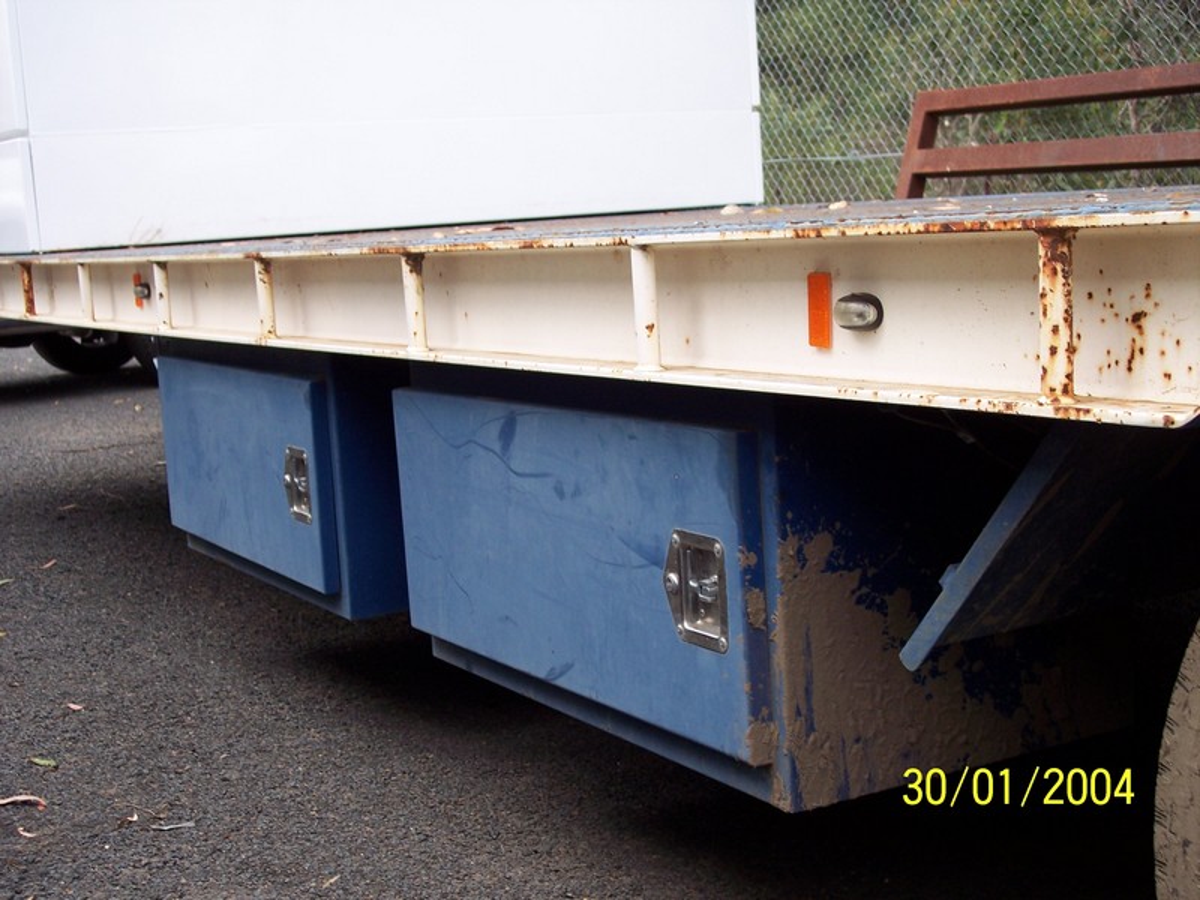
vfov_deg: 28.0
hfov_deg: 36.8
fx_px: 1803
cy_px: 450
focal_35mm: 52
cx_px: 600
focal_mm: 10.7
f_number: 4
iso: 100
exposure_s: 1/180
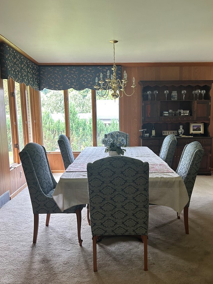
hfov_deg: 44.1
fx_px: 263
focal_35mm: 32
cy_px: 153
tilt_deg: -10.1
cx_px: 118
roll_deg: -0.7
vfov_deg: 56.7
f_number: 1.5
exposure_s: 1/113
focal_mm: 5.7
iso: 125
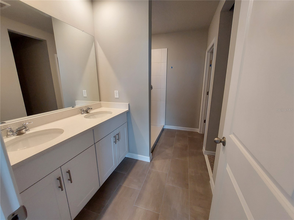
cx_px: 147
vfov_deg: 89.9
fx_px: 110
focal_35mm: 13
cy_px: 110
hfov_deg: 106.2
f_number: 2.2
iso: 125
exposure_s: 1/60
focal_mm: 1.74
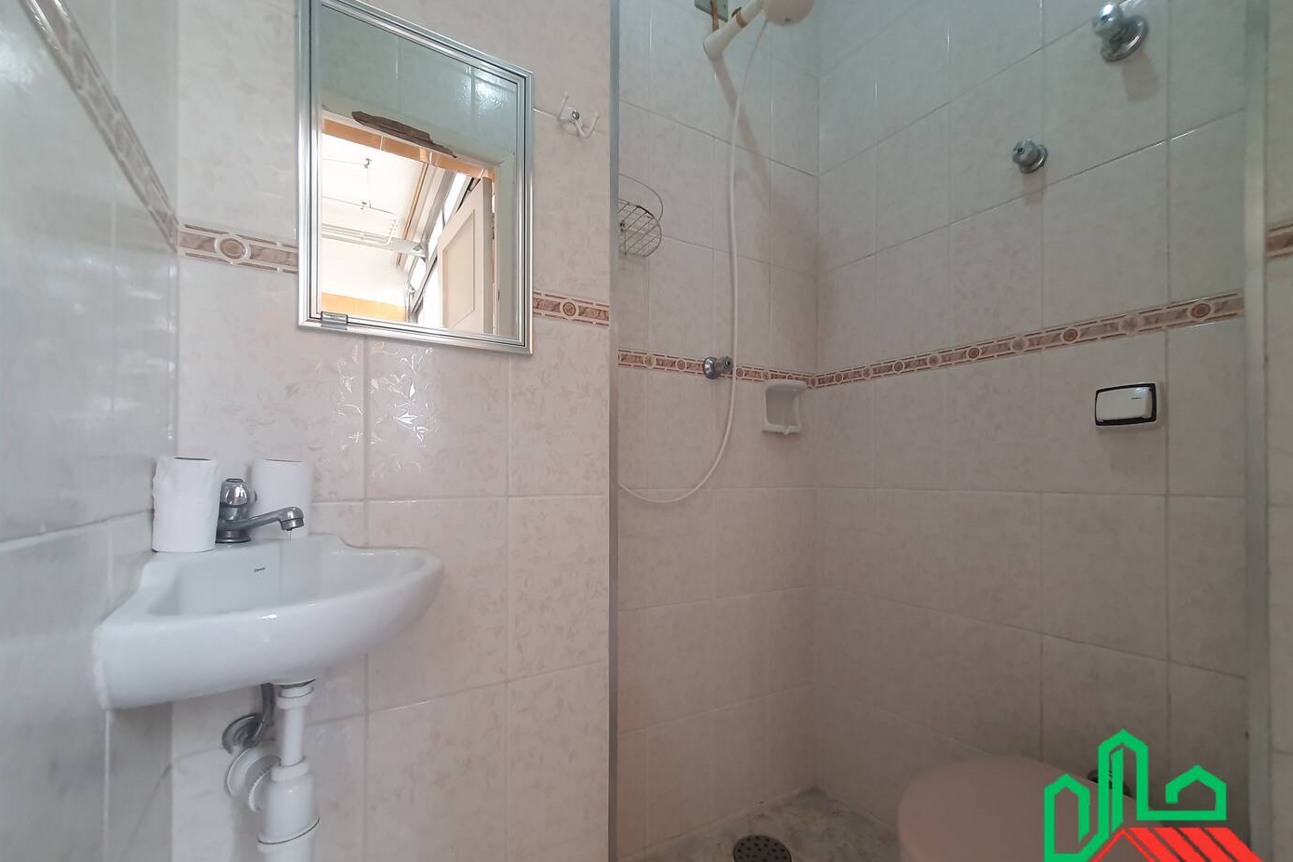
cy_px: 456
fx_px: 503
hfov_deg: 104.2
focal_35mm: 14
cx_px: 665
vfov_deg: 81.1
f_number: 2.2
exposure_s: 1/60
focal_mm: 1.8
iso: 200
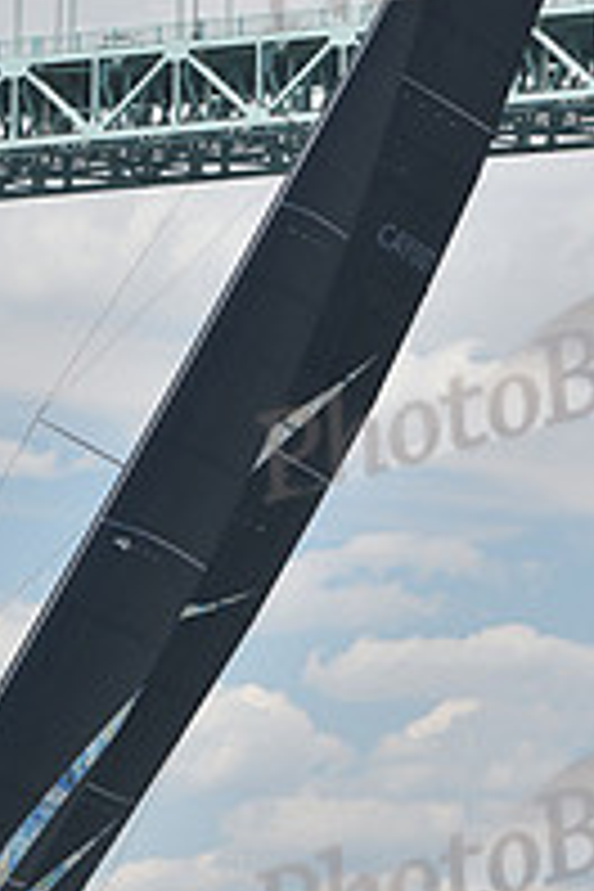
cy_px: 216
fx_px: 10147
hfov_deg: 3.4
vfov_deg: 5.0
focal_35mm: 410
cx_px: 25
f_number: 6.3
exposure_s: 1/800
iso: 320
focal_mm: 140
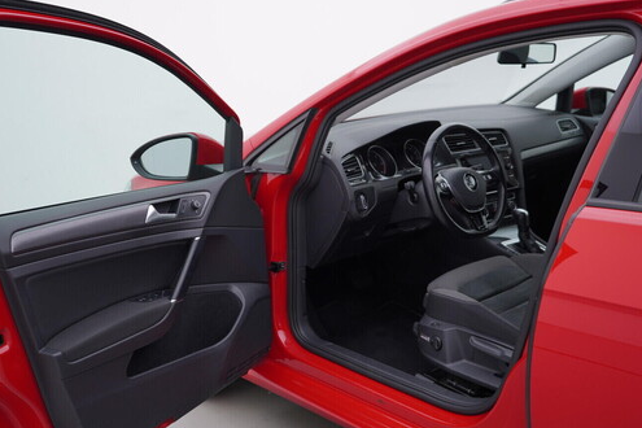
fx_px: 713
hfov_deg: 48.5
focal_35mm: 40
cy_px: 221
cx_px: 314
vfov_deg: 33.4
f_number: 3.5
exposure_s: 1/60
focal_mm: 24
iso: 125
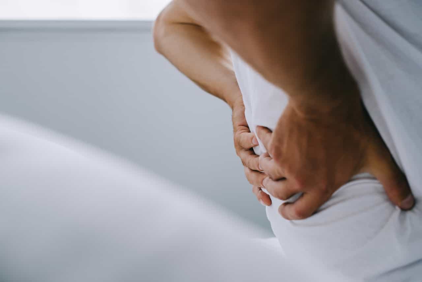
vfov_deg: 27.0
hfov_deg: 39.6
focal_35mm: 50
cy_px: 141
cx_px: 211
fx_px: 586
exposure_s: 1/200
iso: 800
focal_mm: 50
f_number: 4
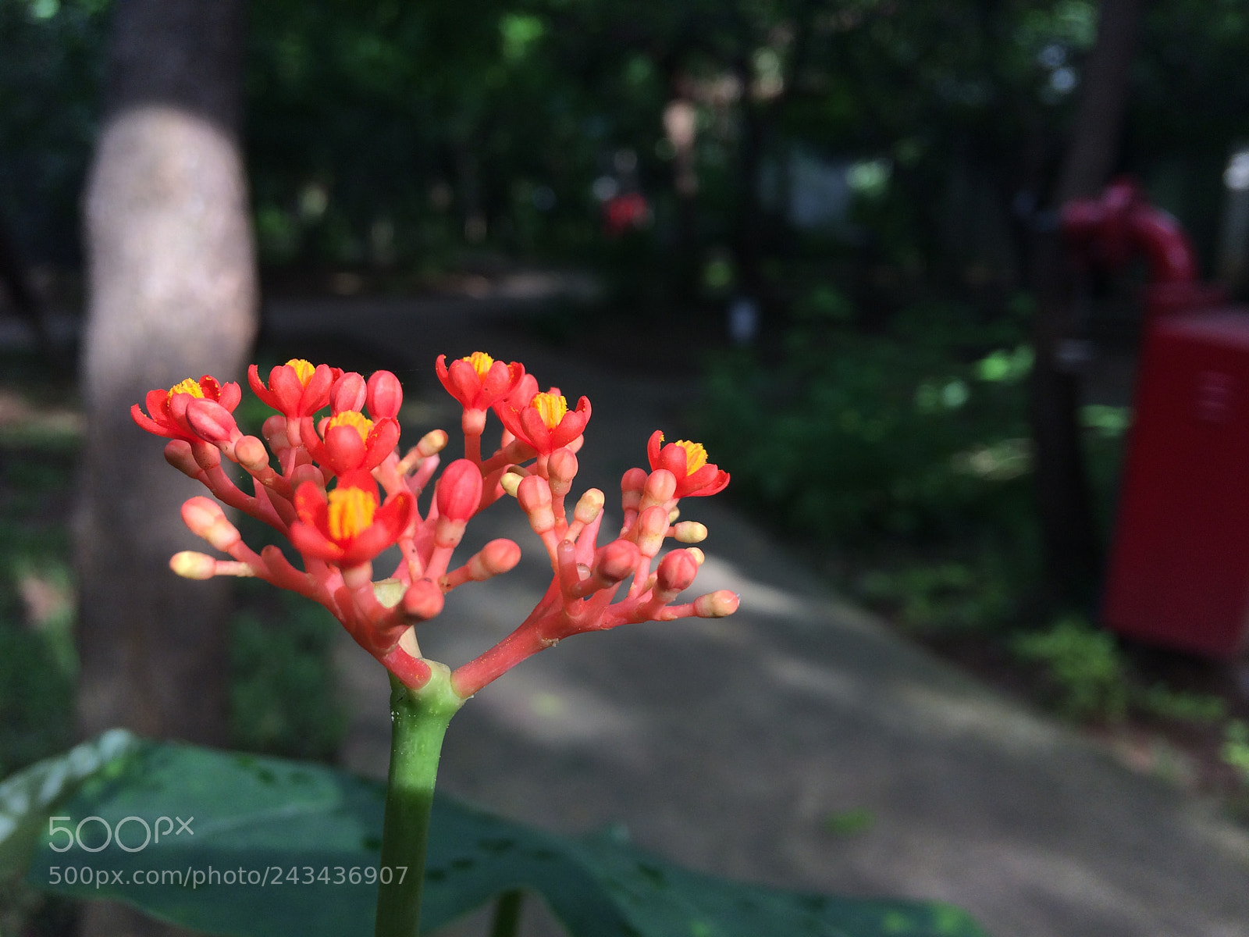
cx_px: 624
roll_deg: -1.4
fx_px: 1046
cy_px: 468
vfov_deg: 48.2
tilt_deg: -14.1
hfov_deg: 61.7
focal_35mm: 29
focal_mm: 4.15
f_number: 2.2
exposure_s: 1/167
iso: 32
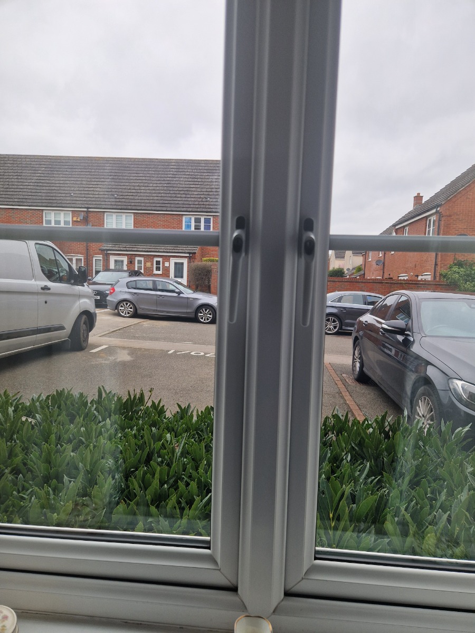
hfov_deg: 58.9
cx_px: 238
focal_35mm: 23
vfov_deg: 73.9
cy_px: 316
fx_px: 421
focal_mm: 5.4
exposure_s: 1/368
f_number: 1.8
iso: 50
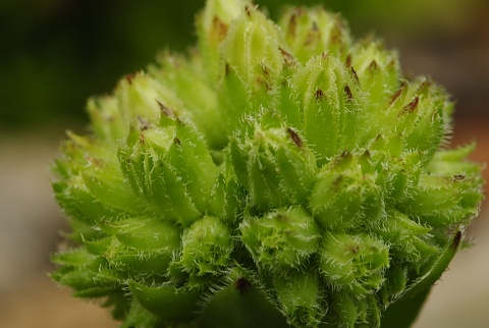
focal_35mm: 128
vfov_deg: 10.8
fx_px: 1735
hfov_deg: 16.0
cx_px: 244
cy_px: 164
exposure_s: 1/80
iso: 100
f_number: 8
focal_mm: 85
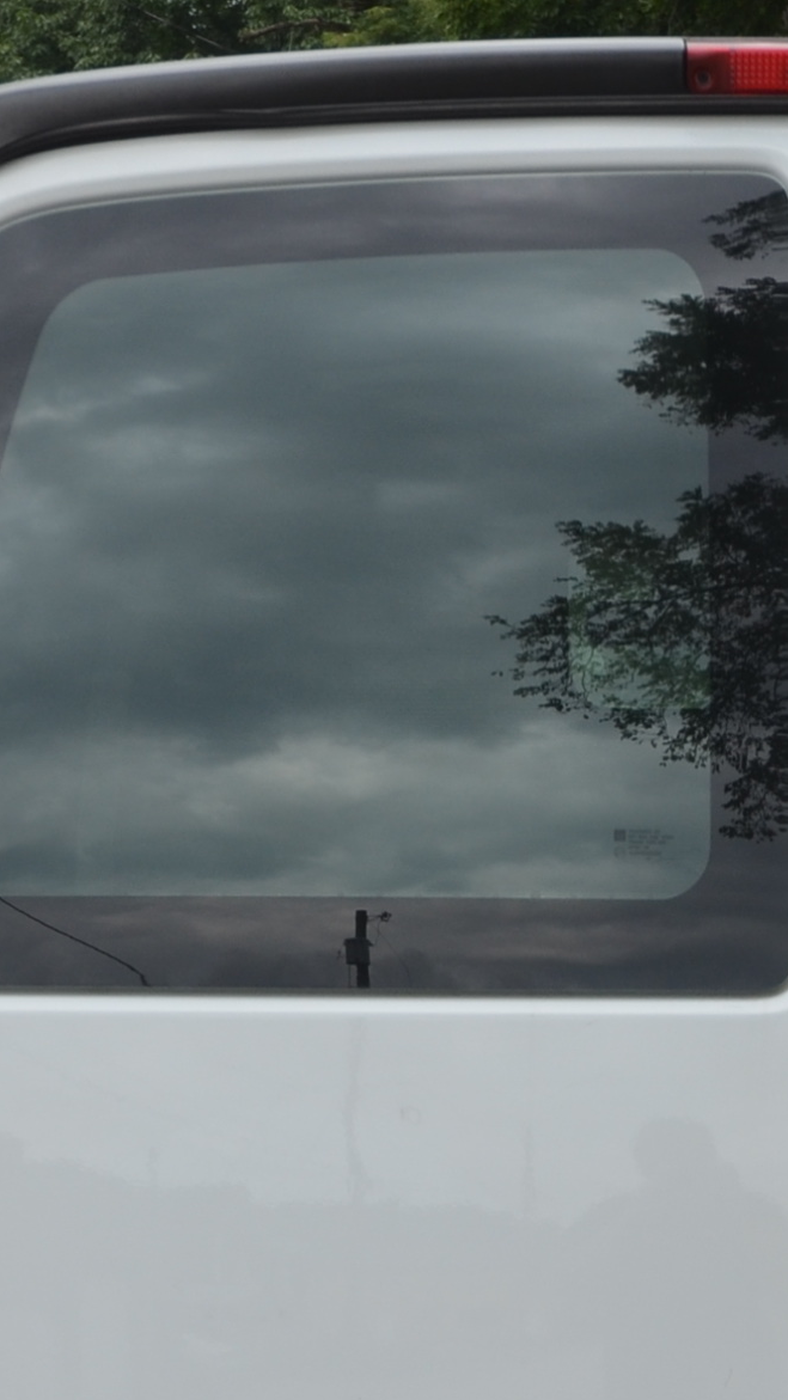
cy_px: 1215
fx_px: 4963
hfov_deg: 9.0
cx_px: 887
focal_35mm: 134
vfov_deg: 15.9
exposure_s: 1/200
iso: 200
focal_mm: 27
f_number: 7.1
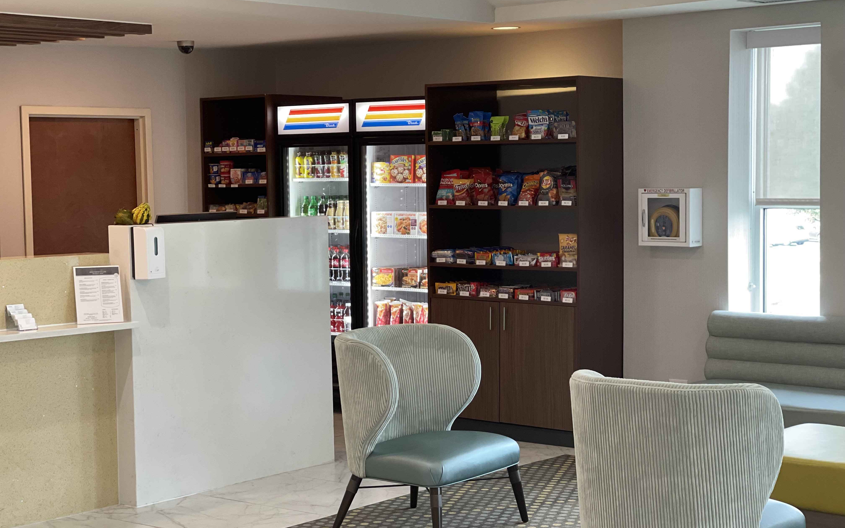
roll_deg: +1.1
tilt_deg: -5.5
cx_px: 423
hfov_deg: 30.2
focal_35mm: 68
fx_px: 1566
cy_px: 288
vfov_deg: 19.1
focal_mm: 7.5
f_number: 2.2
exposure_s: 1/40
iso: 160
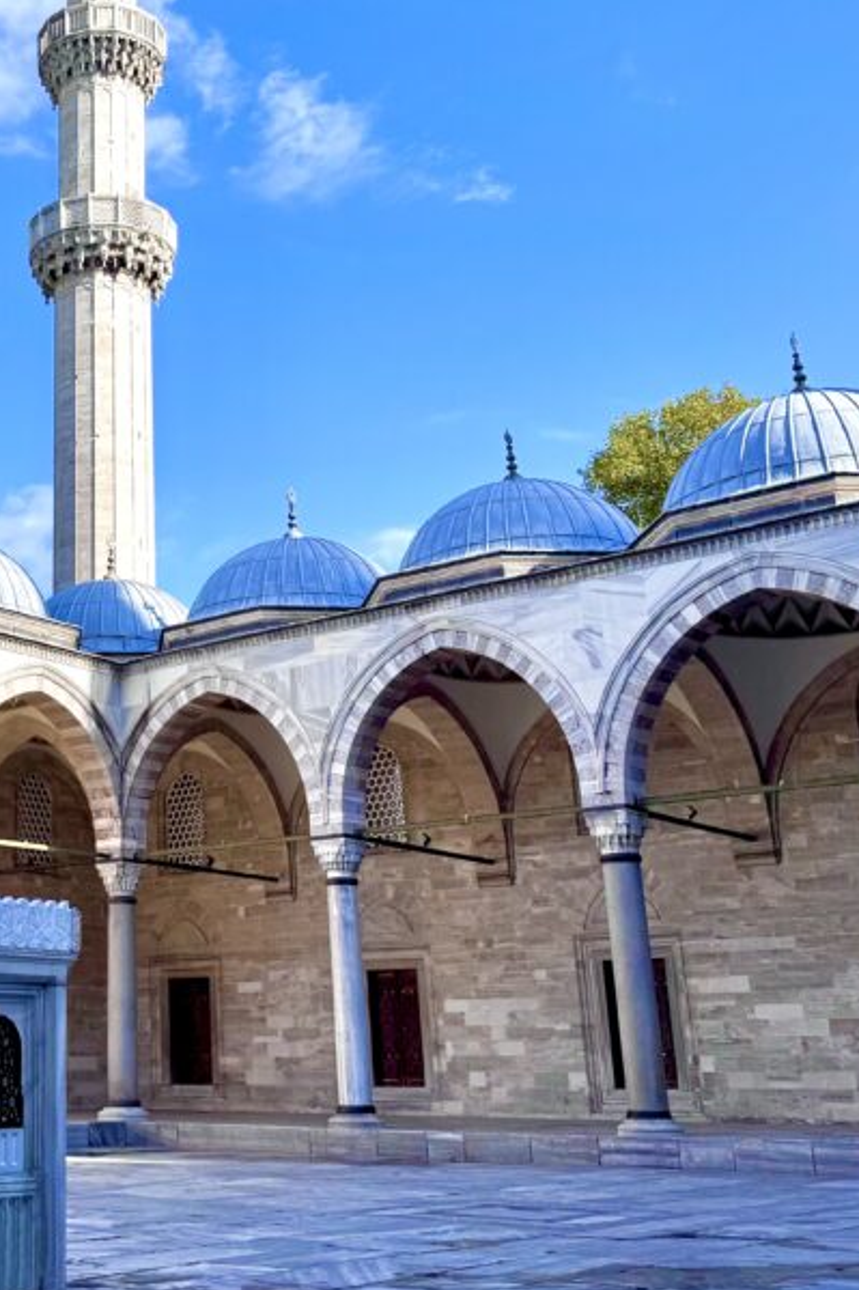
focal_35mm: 45
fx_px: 1611
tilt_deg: +19.0
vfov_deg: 43.3
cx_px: 78
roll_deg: -0.2
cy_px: 487
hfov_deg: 28.6
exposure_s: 1/4310
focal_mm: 6.76
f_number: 1.78
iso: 80
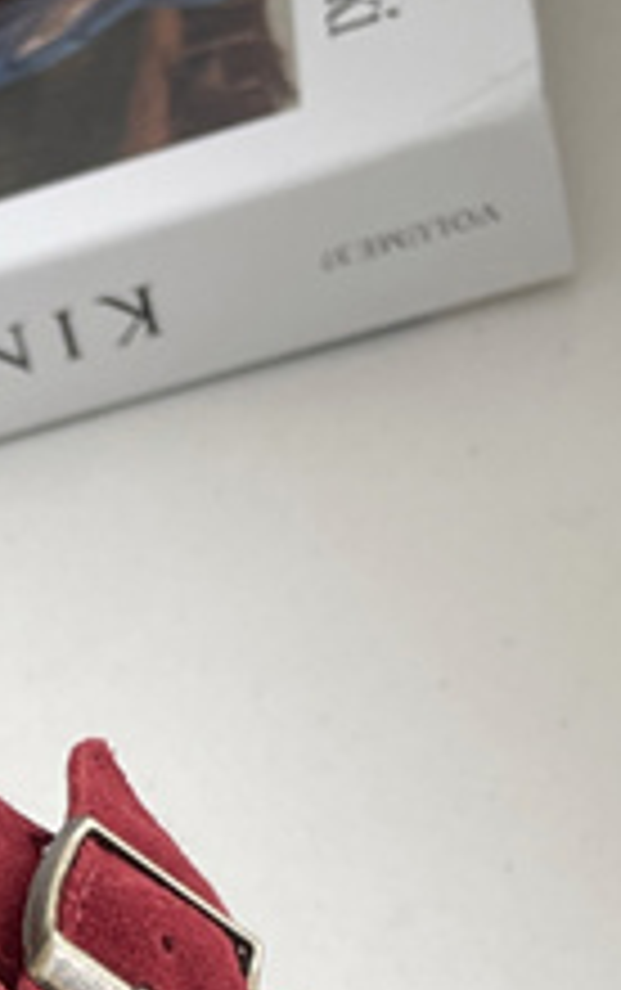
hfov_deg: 10.1
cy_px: 1467
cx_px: -410
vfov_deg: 15.4
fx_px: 3376
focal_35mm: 125
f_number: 1.6
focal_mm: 4.2
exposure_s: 1/121
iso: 32
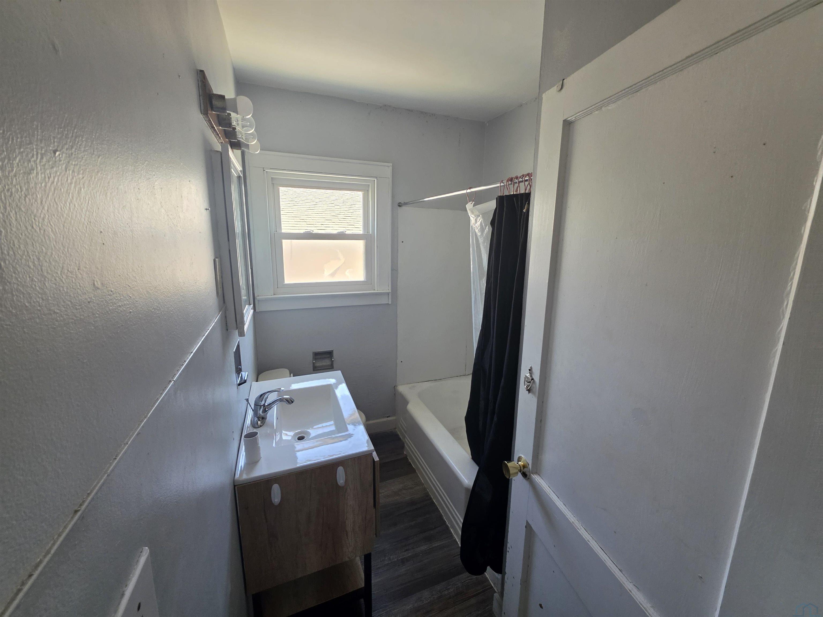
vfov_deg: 89.9
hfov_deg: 106.2
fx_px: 309
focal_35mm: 13
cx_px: 412
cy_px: 308
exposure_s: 1/120
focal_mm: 2.2
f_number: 1.9
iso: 125
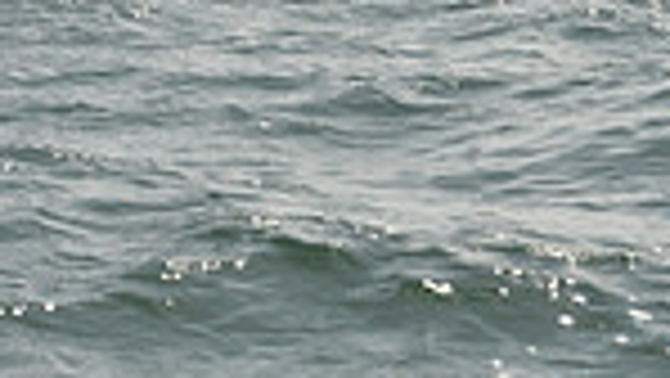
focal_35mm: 350
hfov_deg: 6.1
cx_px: -88
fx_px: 6221
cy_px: -904
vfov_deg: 3.4
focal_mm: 86
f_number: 9
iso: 400
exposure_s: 1/1600
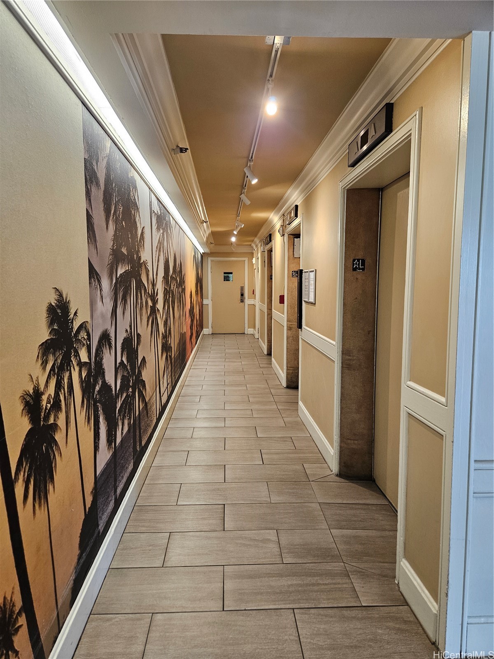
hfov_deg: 58.9
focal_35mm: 23
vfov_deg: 73.9
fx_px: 438
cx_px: 247
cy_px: 330
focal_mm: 5.4
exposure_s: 1/120
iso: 200
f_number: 1.8
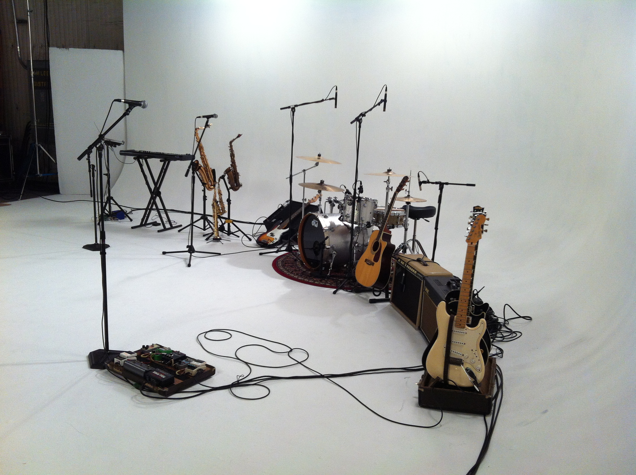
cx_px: 318
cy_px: 238
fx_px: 642
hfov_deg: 52.7
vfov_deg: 40.6
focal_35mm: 35
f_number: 2.8
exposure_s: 1/120
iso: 100
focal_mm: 3.85
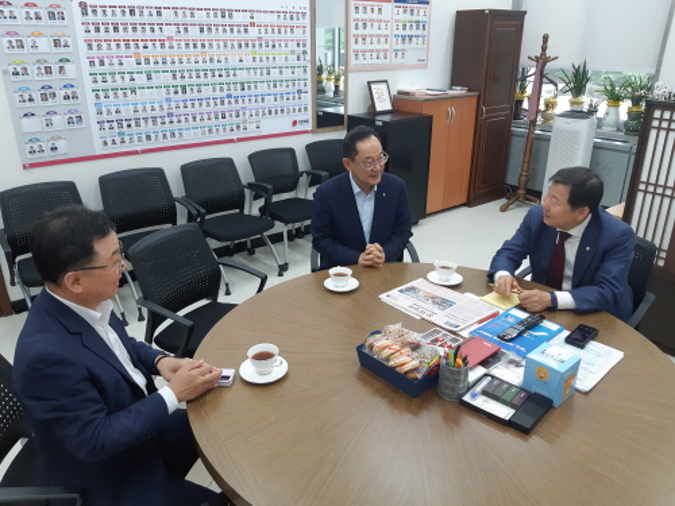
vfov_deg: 53.1
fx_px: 507
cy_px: 253
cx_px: 338
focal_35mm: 26
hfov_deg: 67.3
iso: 80
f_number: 1.7
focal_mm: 3.93
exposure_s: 1/60
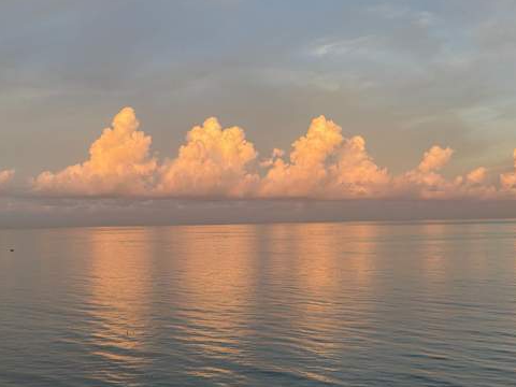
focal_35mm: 40
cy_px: 230
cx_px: 239
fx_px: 596
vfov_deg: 35.8
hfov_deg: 46.8
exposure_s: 1/435
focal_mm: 6.76
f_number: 1.78
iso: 80
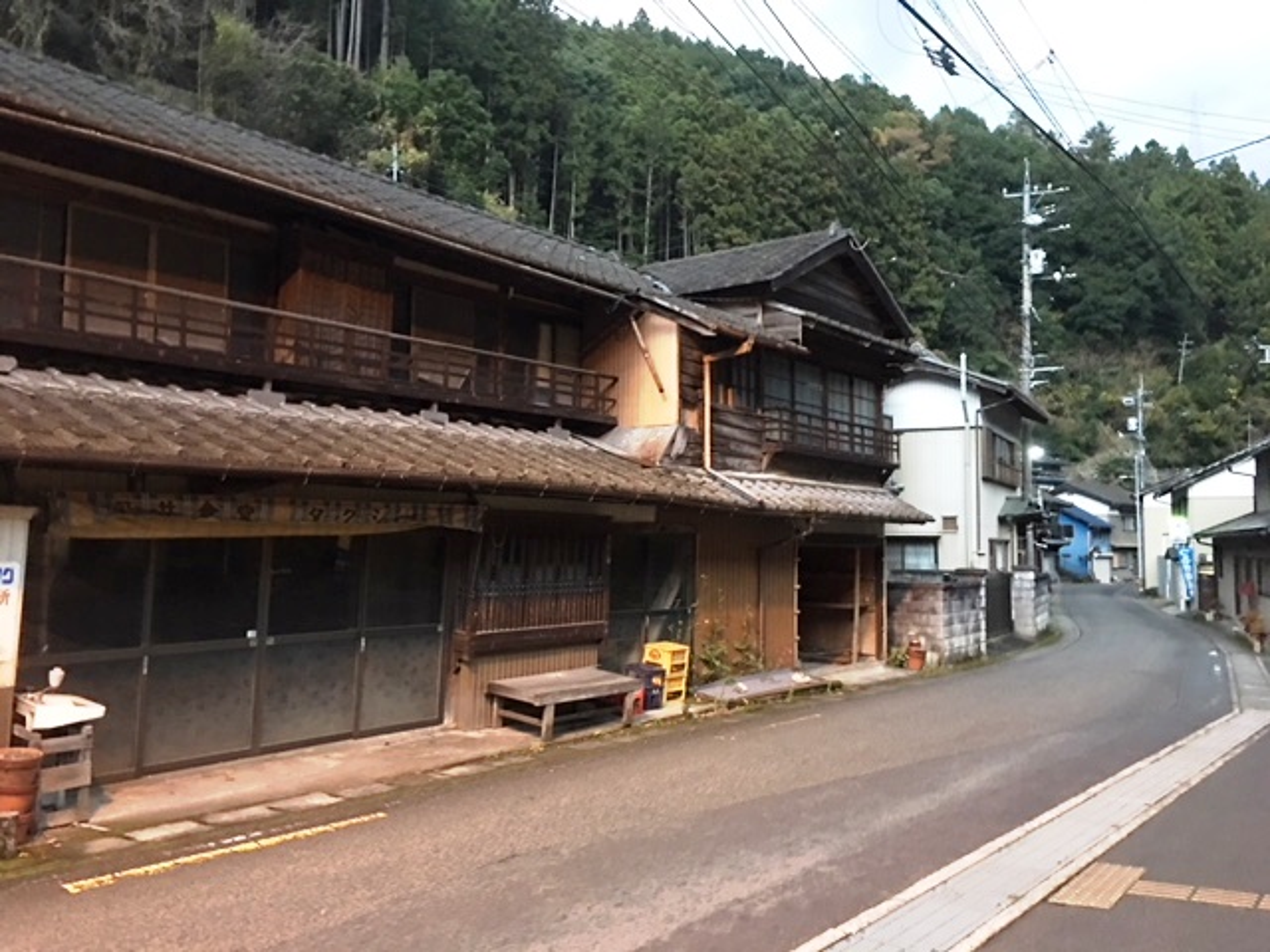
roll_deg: -0.5
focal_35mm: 29
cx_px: 635
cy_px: 476
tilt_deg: +4.1
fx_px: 1064
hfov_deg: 61.7
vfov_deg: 48.2
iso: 100
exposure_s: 1/4
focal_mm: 4.15
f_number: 2.2
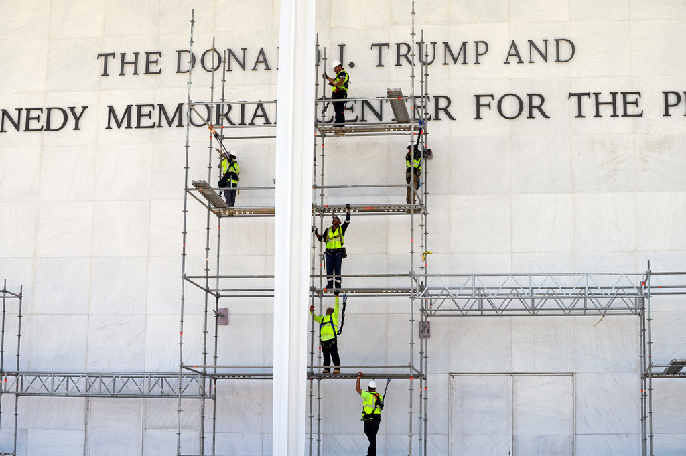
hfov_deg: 20.0
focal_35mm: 102
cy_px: 228
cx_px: 343
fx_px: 1942
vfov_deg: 13.4
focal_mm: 102
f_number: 7.1
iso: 400
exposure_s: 1/500
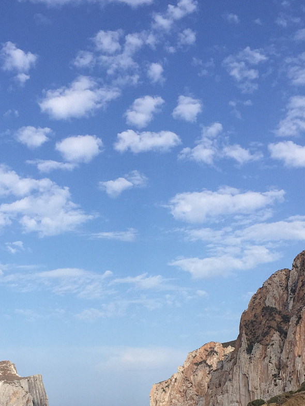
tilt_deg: +4.6
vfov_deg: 31.3
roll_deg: +0.1
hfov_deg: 24.8
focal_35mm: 59
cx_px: 120
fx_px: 693
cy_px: 357
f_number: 2.2
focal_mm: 4.15
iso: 32
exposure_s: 1/2326
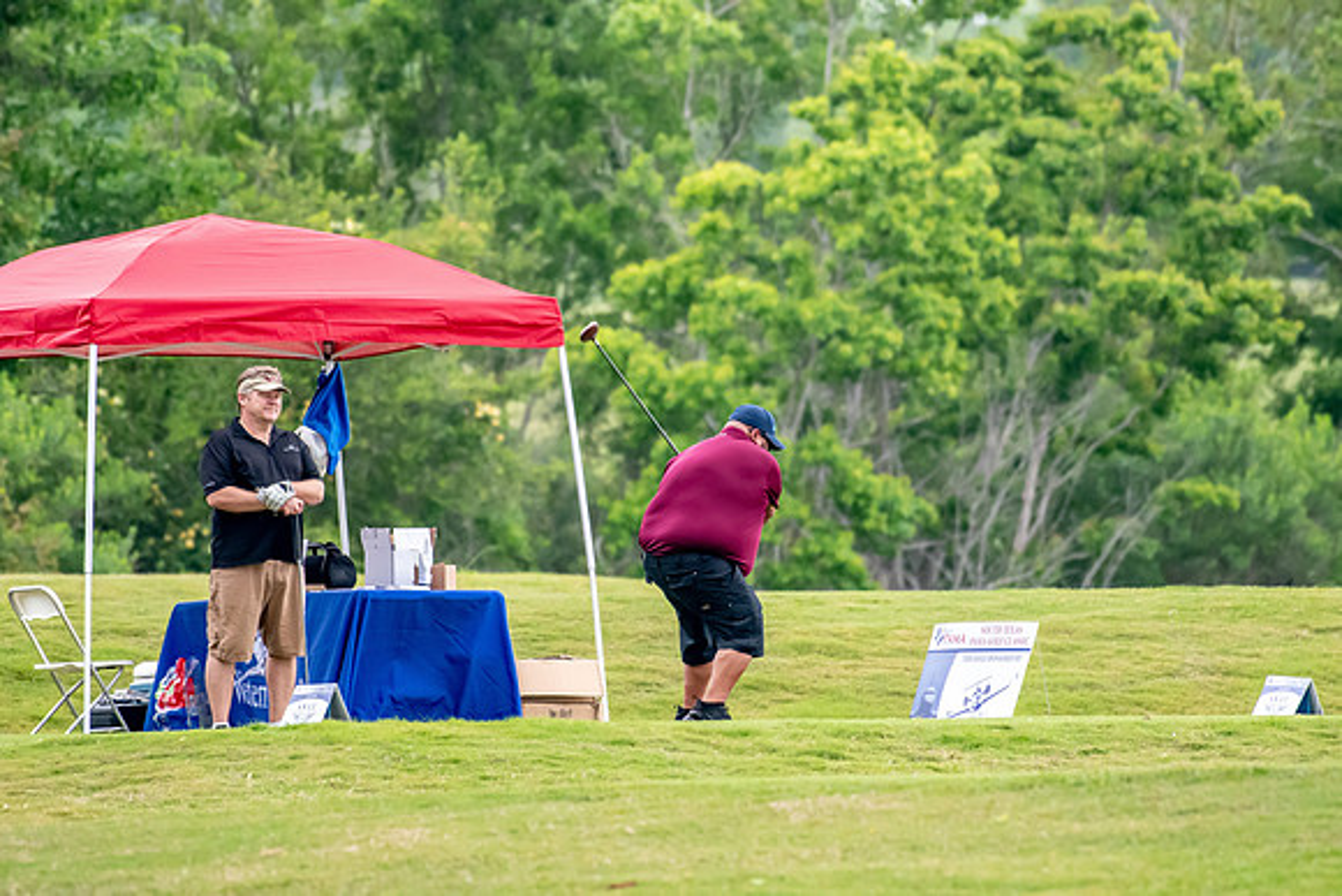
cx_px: 671
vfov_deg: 2.0
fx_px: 25167
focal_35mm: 675
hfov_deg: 3.1
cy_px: 448
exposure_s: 1/2000
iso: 2800
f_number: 5.6
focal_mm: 450
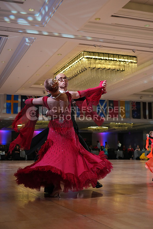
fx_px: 325
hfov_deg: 26.5
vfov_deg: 38.9
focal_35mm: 51
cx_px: 76
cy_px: 114
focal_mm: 51
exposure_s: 1/500
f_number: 4.5
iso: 3200
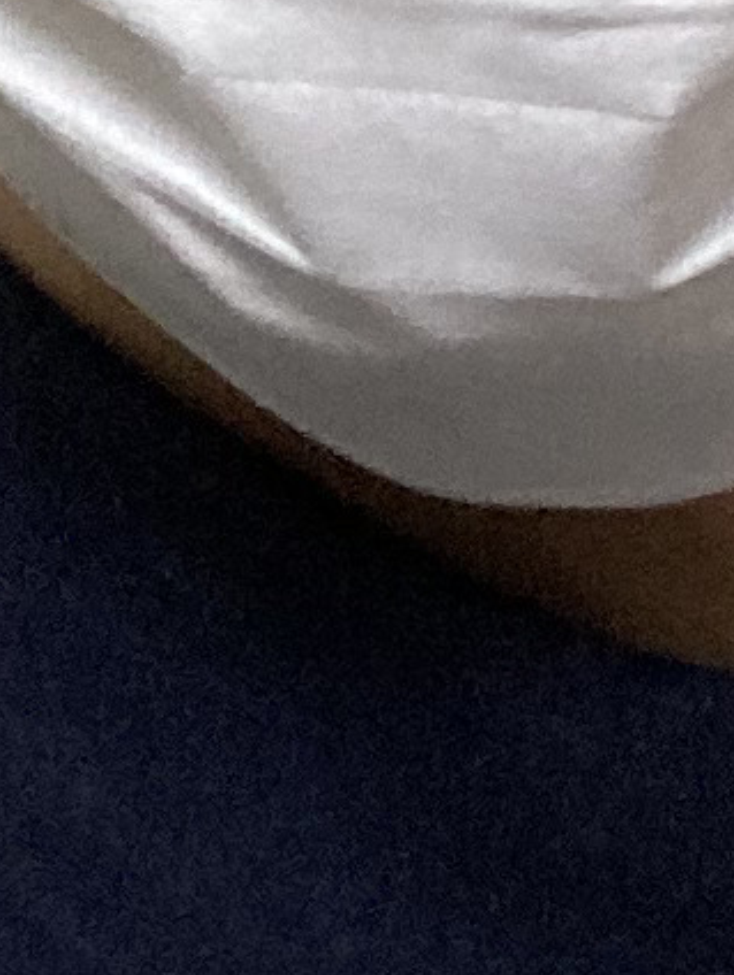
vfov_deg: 8.0
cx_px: 575
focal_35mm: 233
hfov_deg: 6.4
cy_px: -1065
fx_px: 6574
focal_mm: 2.87
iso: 160
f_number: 2.2
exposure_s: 1/60
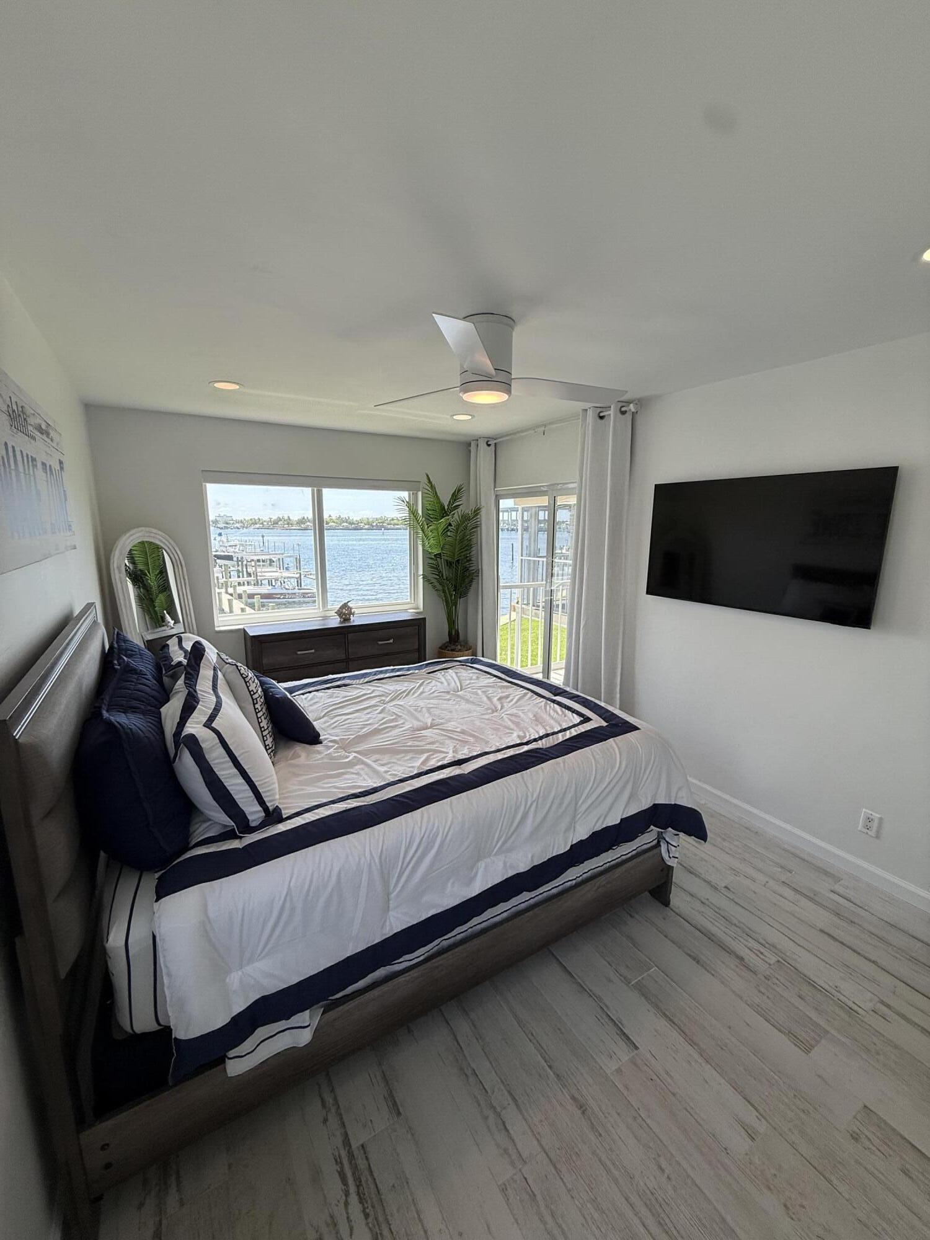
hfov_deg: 85.7
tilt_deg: -8.4
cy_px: 620
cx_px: 465
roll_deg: -1.1
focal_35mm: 14
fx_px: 502
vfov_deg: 102.1
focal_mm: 2.22
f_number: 2.2
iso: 64
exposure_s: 1/289
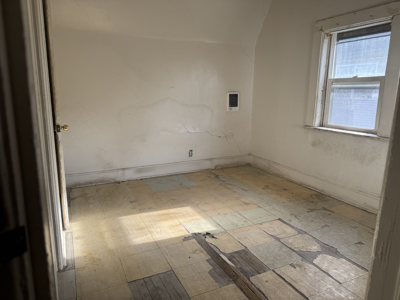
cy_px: 150
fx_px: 277
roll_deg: -0.8
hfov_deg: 71.6
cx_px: 200
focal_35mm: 24
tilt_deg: -9.9
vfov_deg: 56.8
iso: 100
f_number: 1.78
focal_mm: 6.76
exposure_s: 1/299
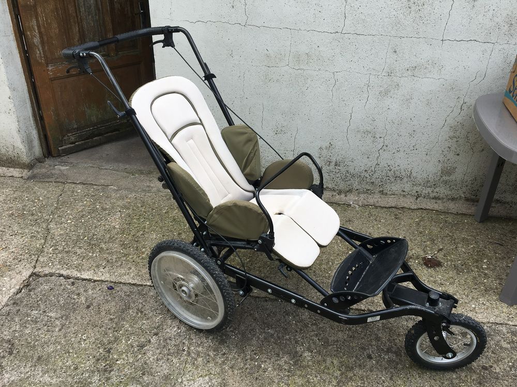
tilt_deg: -31.7
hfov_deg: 61.7
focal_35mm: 29
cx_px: 258
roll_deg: -1.9
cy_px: 194
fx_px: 433
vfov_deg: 48.2
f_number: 2.2
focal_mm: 4.15
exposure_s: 1/475
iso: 25
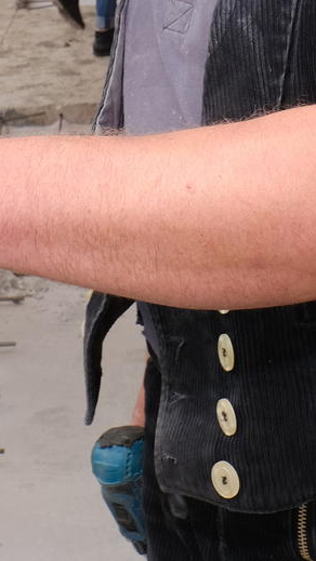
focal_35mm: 93
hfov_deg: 12.9
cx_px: 282
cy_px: -128
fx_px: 1385
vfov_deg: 21.2
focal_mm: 16
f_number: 7.1
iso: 800
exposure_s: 1/125
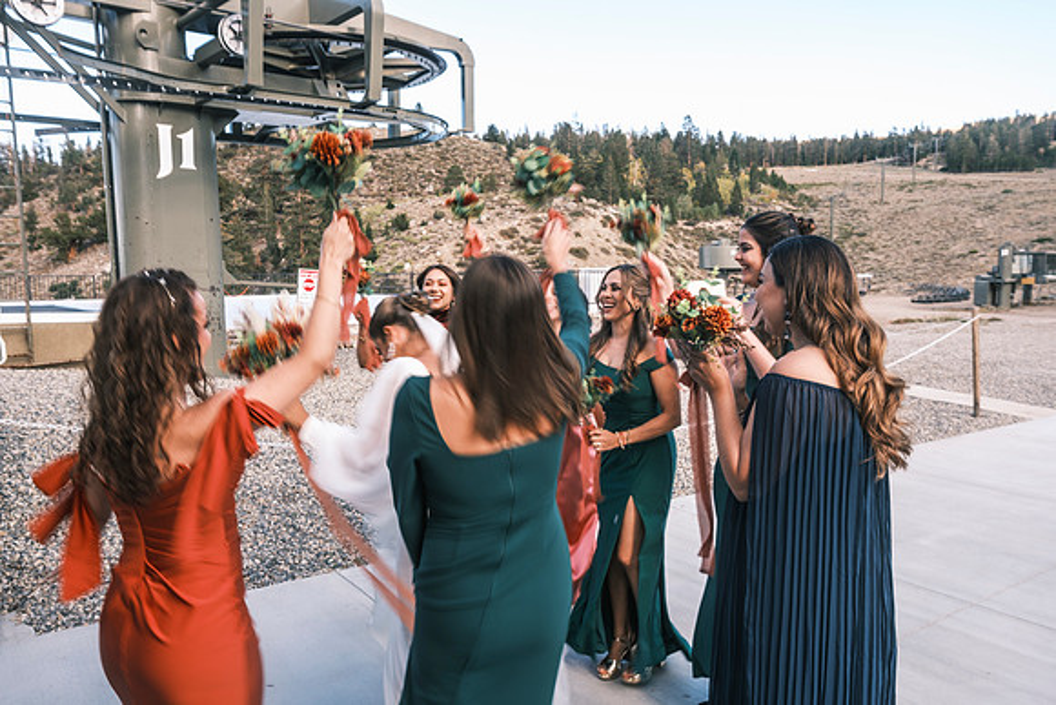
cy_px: 352
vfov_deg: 48.0
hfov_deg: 67.4
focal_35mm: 27
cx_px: 528
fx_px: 792
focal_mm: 18
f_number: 6.4
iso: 125
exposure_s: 1/40
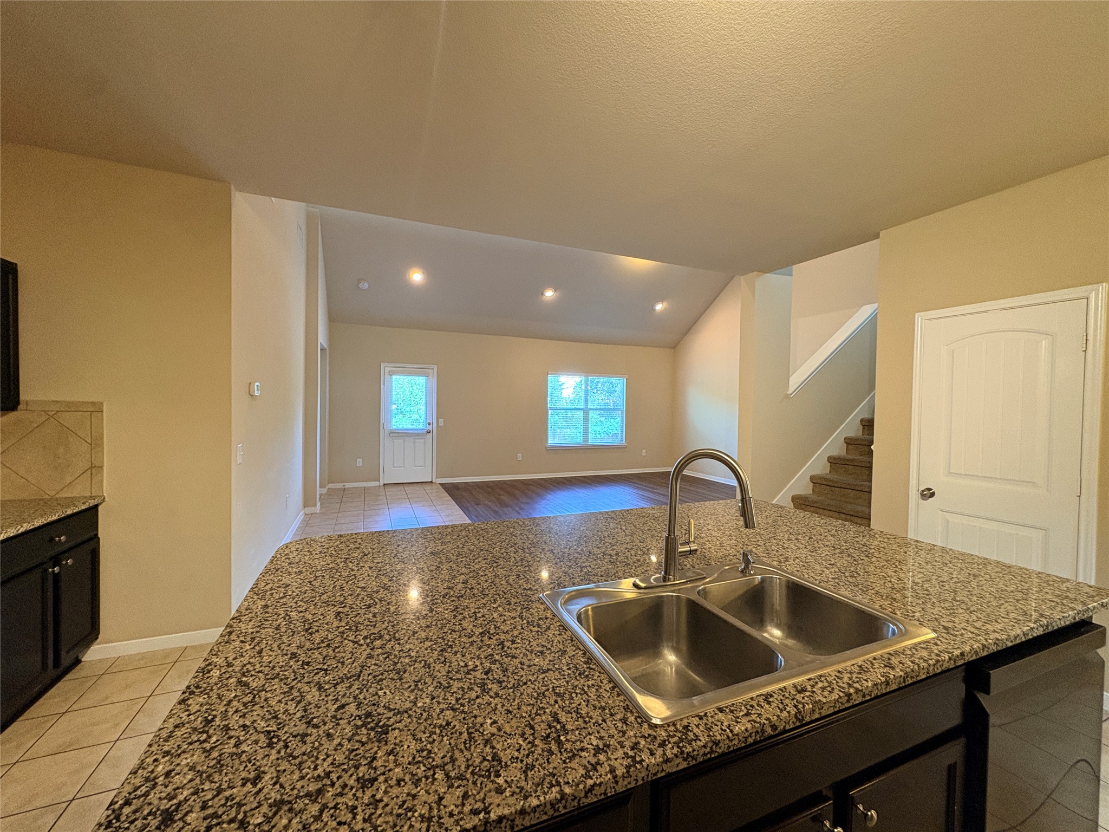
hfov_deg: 102.1
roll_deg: -0.5
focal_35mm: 14
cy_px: 416
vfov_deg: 85.7
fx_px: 449
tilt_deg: -0.5
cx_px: 554
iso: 320
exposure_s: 1/60
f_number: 2.2
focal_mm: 2.22
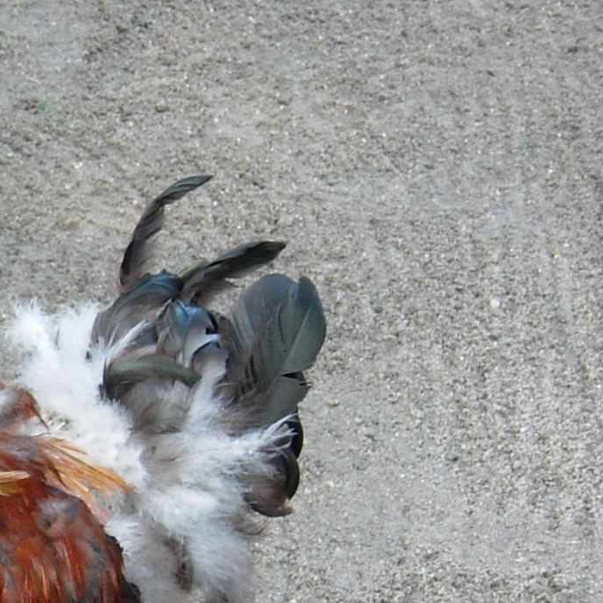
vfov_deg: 9.8
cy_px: 512
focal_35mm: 177
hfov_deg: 9.6
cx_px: -347
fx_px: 3488
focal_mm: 12.7
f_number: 3.5
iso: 79
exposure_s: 1/95.8
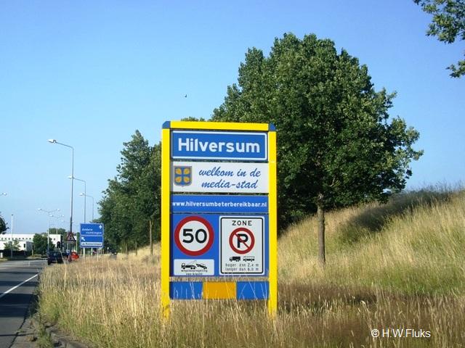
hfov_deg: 49.0
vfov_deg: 37.7
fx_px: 510
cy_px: 174
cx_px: 232
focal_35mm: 38
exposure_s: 1/500
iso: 64
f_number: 2.8
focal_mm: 7.9
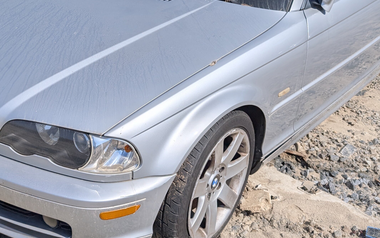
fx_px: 507
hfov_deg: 40.9
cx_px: 161
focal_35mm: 49
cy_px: 34
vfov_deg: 25.7
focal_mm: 6.9
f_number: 1.68
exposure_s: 1/26316
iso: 28
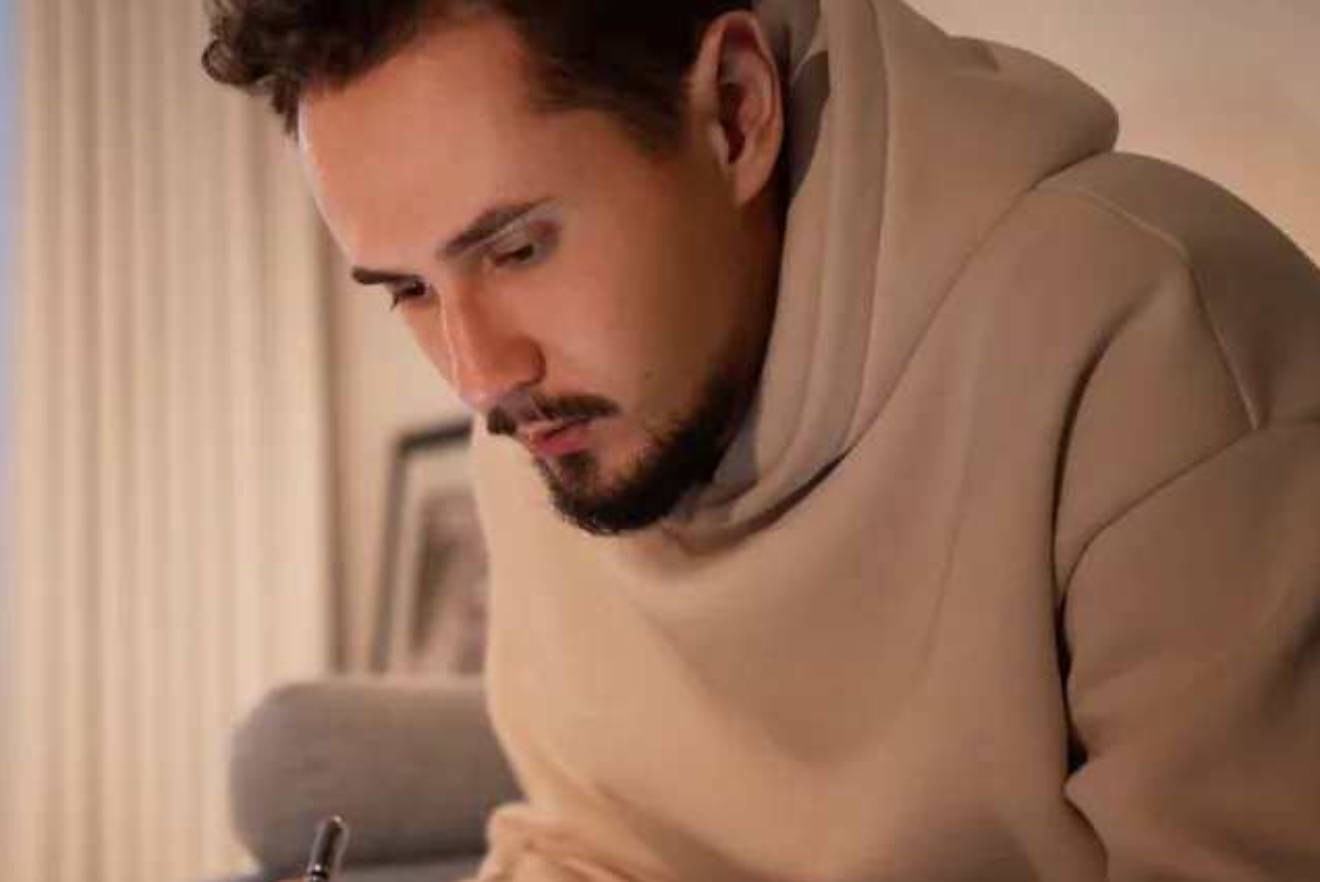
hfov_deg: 29.3
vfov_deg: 20.4
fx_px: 2422
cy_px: 696
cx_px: 147
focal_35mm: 66
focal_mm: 35
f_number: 2
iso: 1600
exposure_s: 1/125
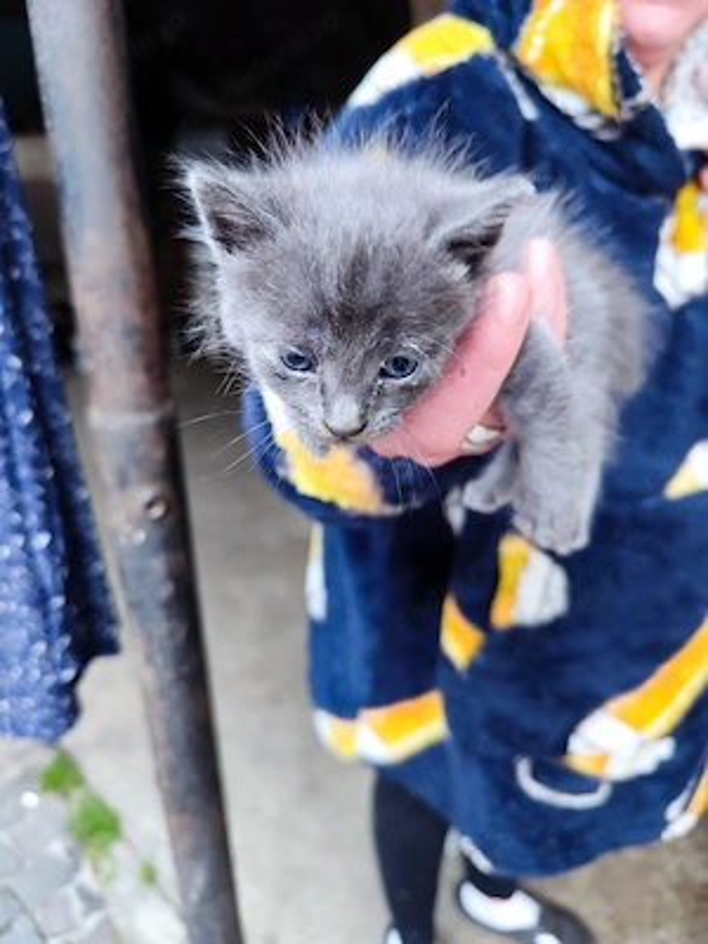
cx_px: 354
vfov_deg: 73.9
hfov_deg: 58.9
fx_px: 627
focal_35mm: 23
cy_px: 472
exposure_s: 1/25
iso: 1000
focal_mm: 6.19
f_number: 1.65
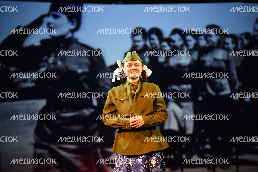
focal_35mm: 170
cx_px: 129
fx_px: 1219
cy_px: 86
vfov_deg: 8.1
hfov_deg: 12.1
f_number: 2.8
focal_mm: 170
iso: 2500
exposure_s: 1/320
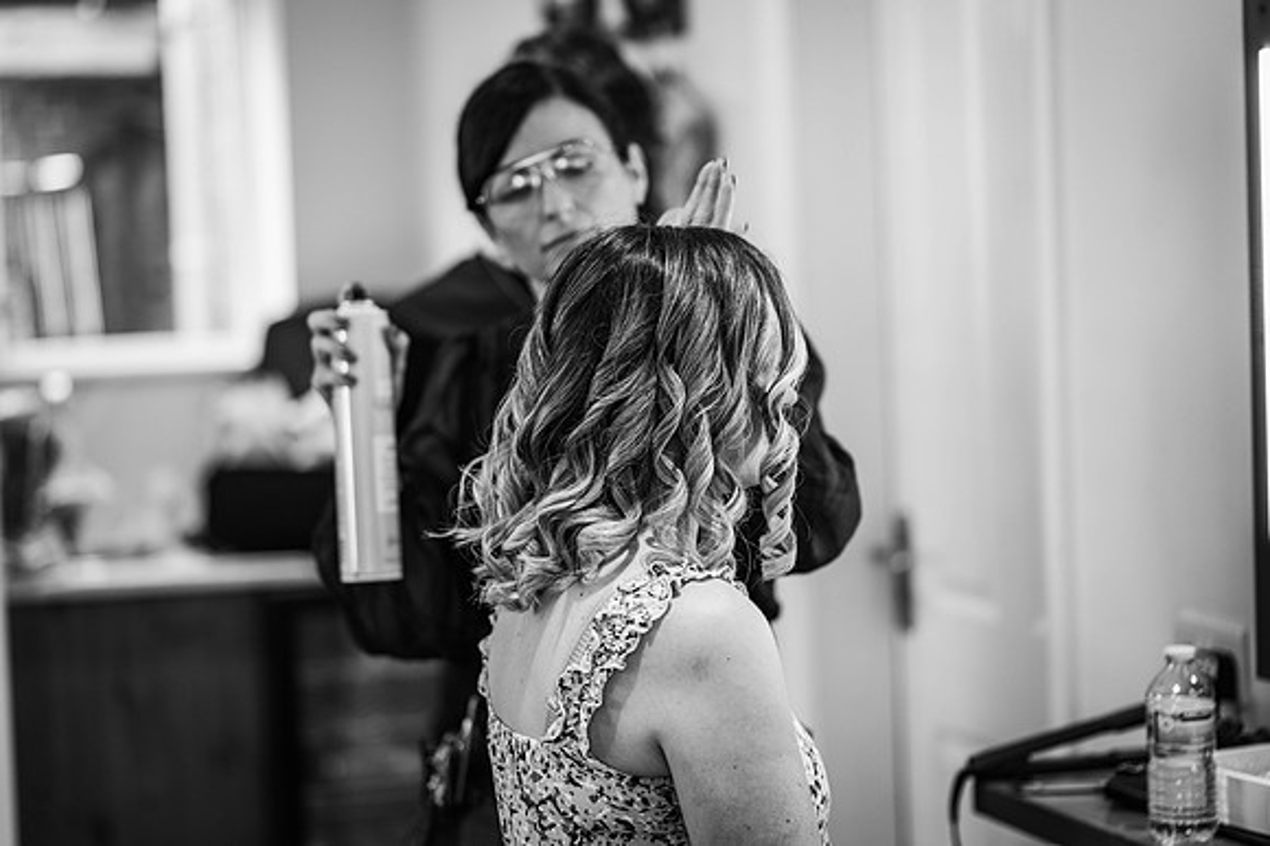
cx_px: 635
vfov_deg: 16.1
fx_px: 2997
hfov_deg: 23.9
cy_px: 423
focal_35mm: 85
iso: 250
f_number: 1.8
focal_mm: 85
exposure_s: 1/200
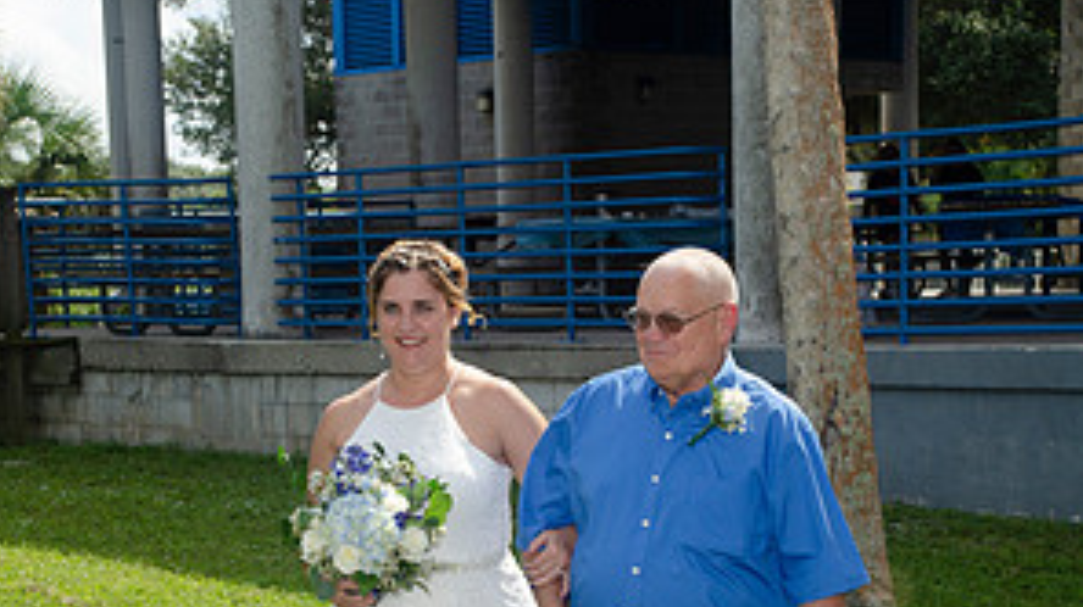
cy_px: 538
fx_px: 3013
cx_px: 542
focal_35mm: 105
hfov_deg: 20.4
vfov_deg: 11.4
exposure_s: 1/250
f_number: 9
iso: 100
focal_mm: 44
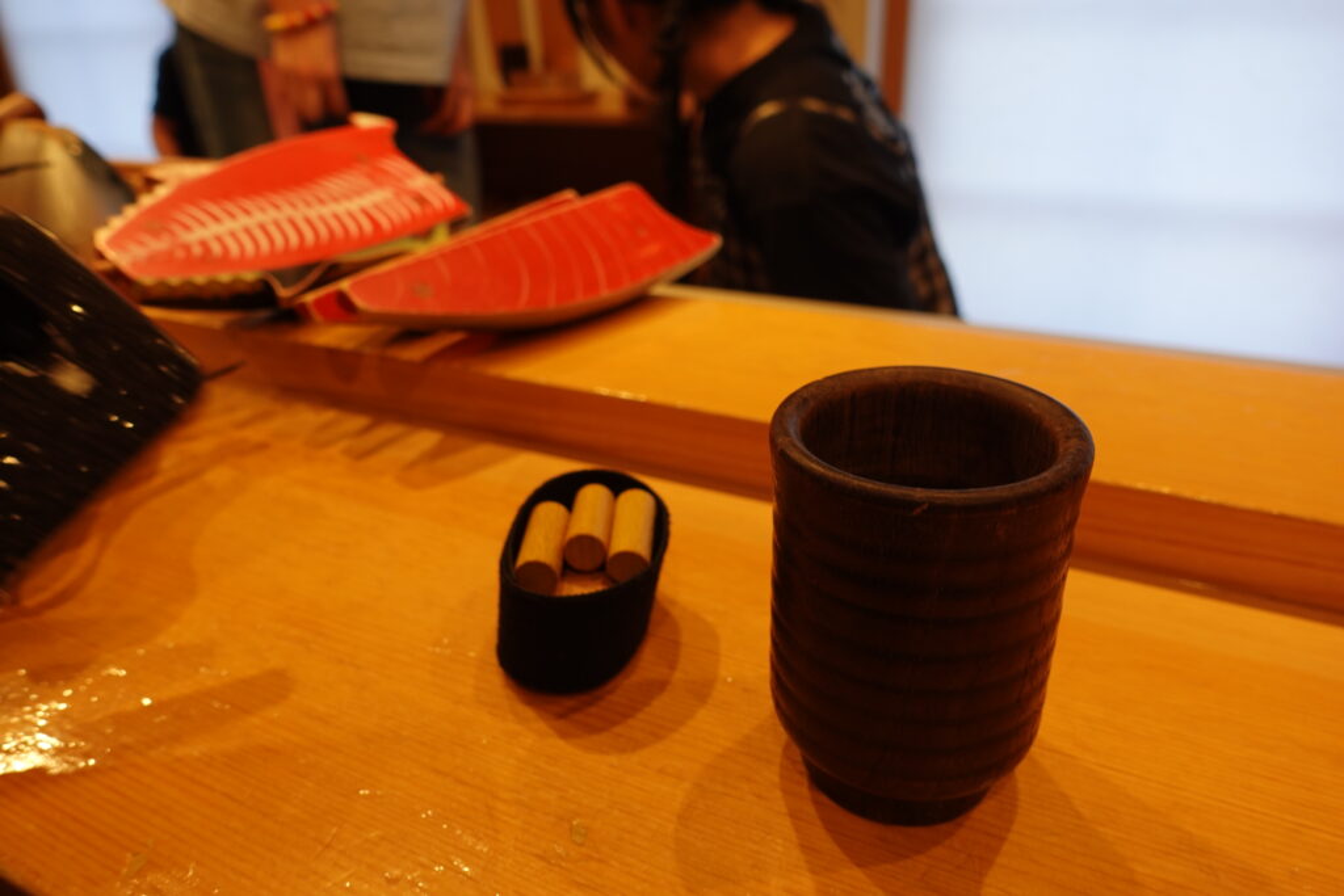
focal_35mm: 24
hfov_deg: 73.7
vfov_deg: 53.1
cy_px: 448
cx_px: 672
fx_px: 896
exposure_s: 1/80
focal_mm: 9.4
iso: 125
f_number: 3.2
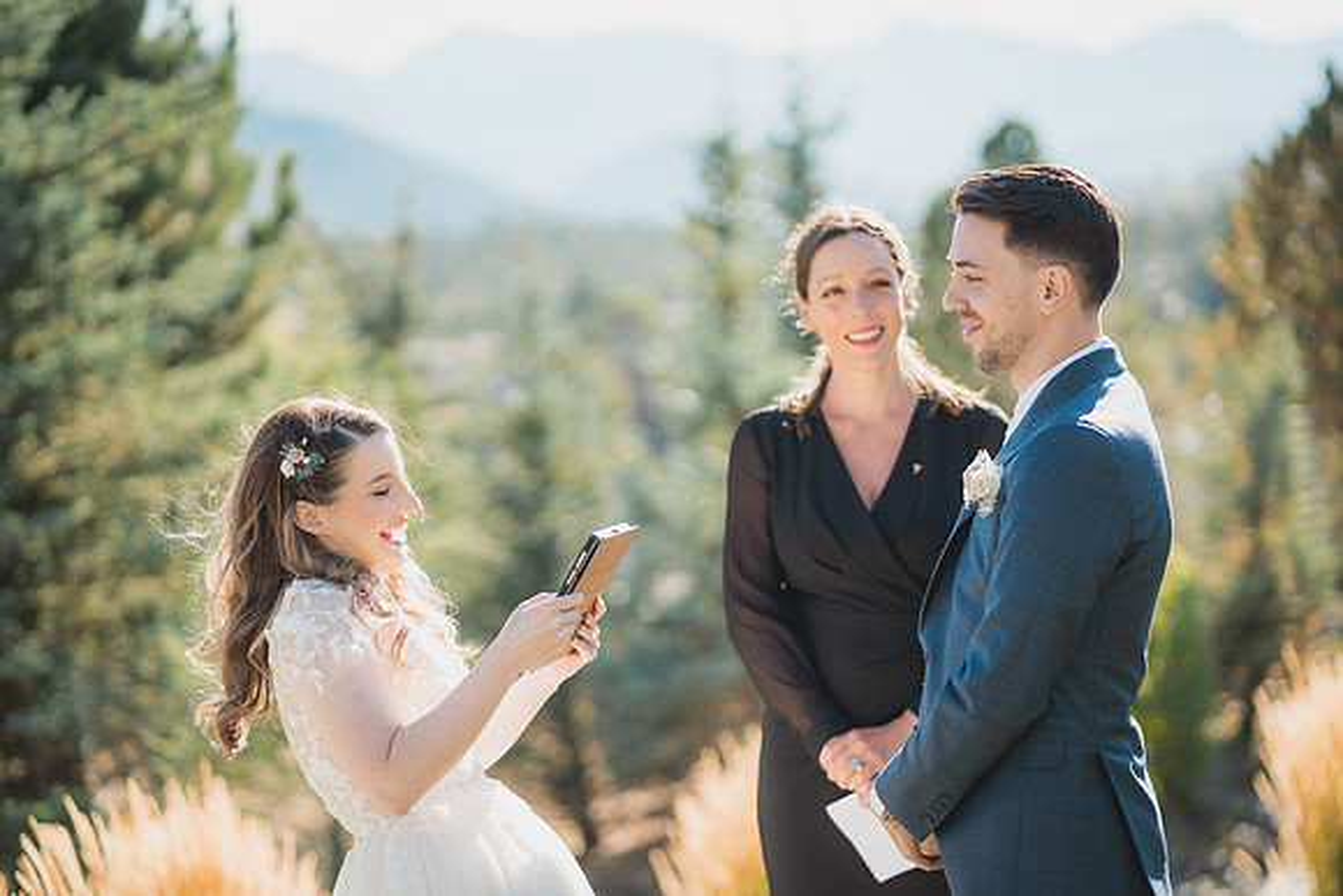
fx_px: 3258
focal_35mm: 87
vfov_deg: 15.7
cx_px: 672
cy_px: 448
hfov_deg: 23.3
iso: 200
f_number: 2.2
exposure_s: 1/1250
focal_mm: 85
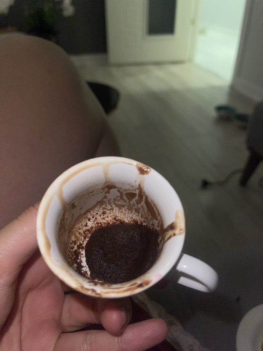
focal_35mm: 25
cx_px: 132
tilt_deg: -35.4
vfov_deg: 69.4
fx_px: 253
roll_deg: -0.1
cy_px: 176
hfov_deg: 54.9
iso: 32
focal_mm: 5.1
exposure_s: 1/43
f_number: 1.6
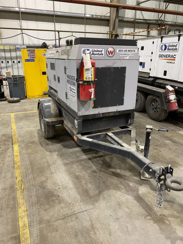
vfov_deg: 67.3
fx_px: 183
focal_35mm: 26
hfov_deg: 53.1
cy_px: 122
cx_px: 92
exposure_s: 1/60
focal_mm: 4.25
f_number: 1.8
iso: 500
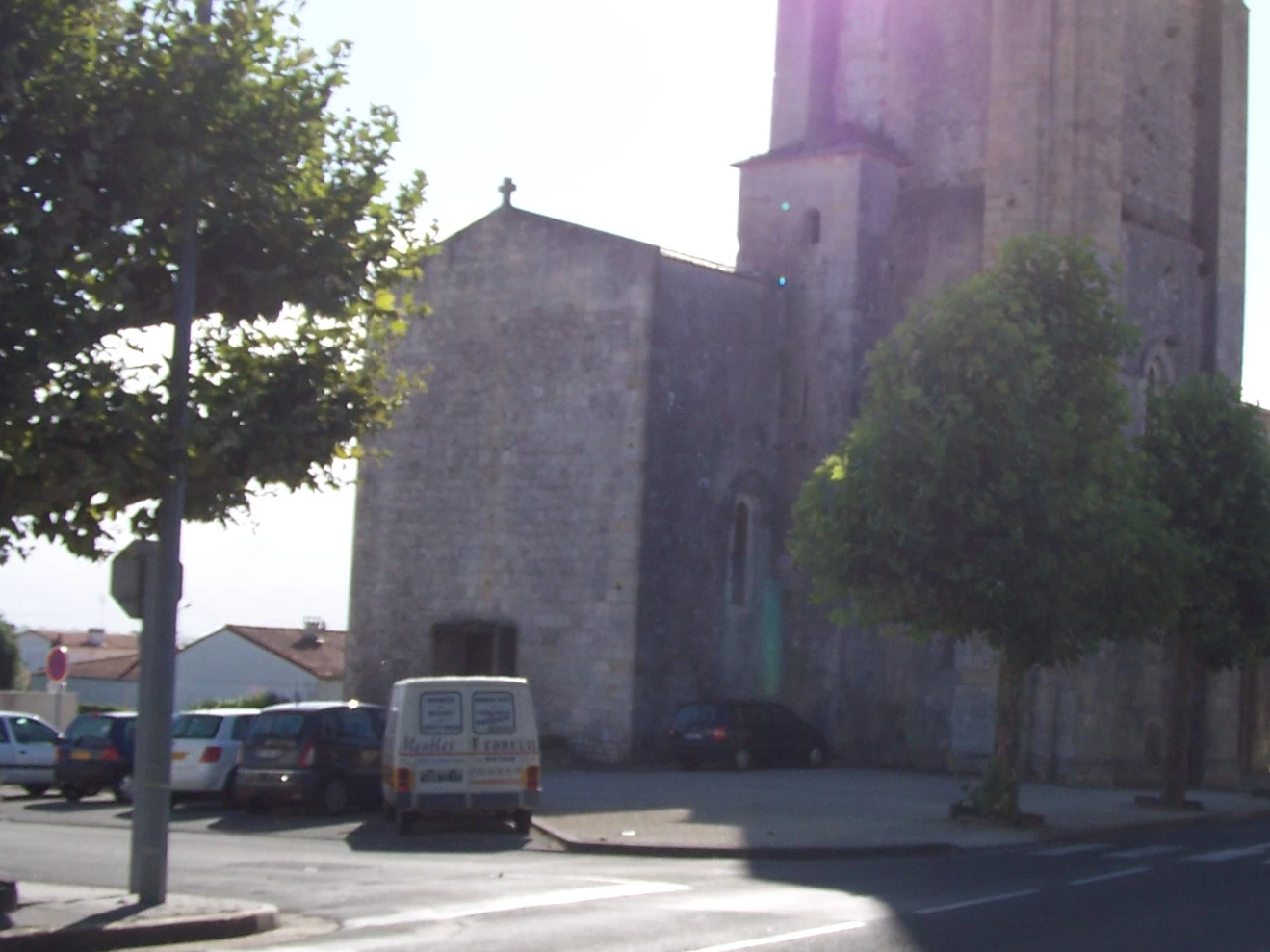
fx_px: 2164
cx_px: 812
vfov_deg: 24.8
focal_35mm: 59
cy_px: 476
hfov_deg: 32.5
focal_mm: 6.3
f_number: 4
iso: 80
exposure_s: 1/800
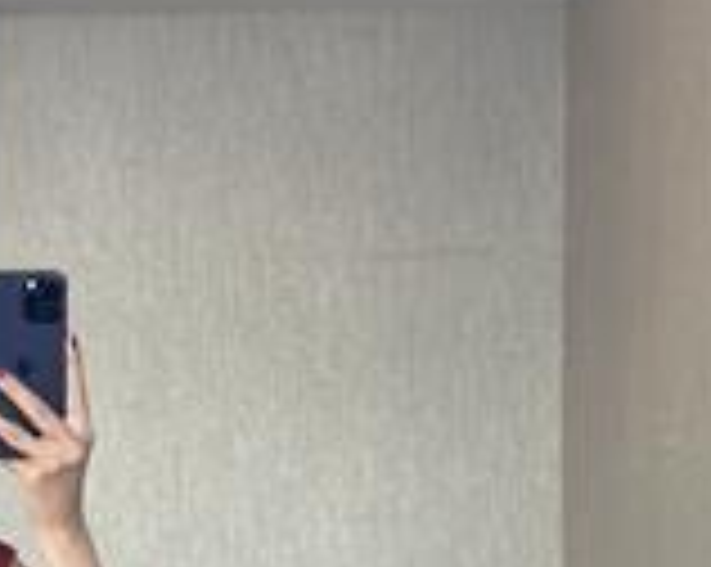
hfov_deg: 12.6
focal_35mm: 150
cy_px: 1076
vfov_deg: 9.7
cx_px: -135
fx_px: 3153
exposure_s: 1/60
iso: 200
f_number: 1.78
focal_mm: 6.86
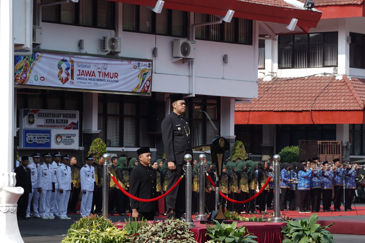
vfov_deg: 9.6
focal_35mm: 142
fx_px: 1438
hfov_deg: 14.5
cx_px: 182
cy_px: 122
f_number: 6.3
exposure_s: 1/200
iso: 64
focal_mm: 94.9
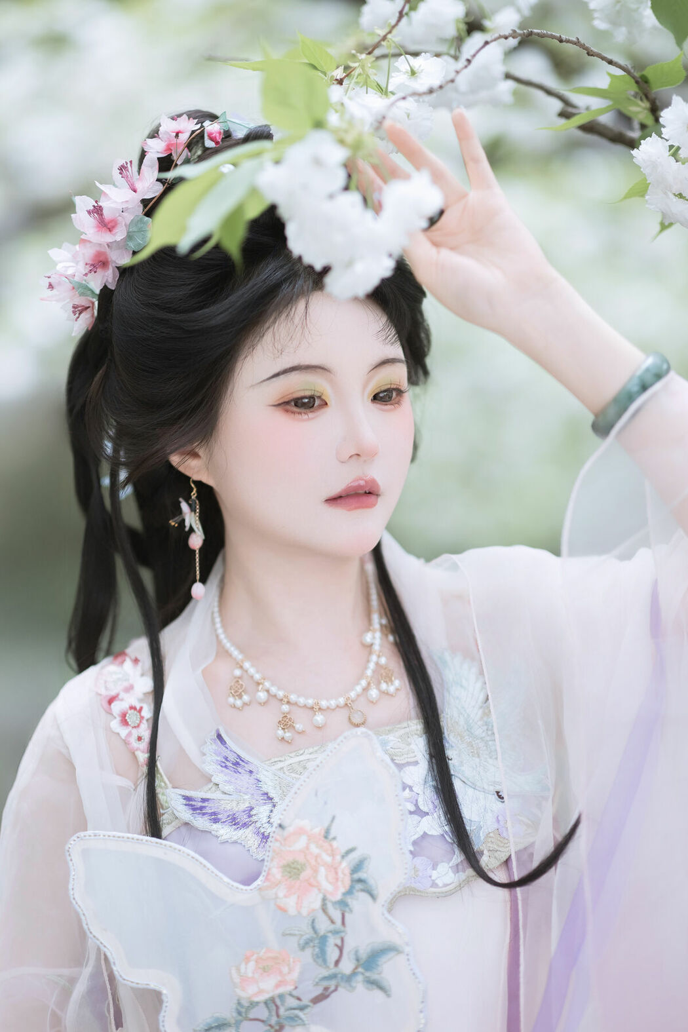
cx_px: 344
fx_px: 2436
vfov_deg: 23.9
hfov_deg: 16.1
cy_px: 516
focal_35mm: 85
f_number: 1.8
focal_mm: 85
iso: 200
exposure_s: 1/1250
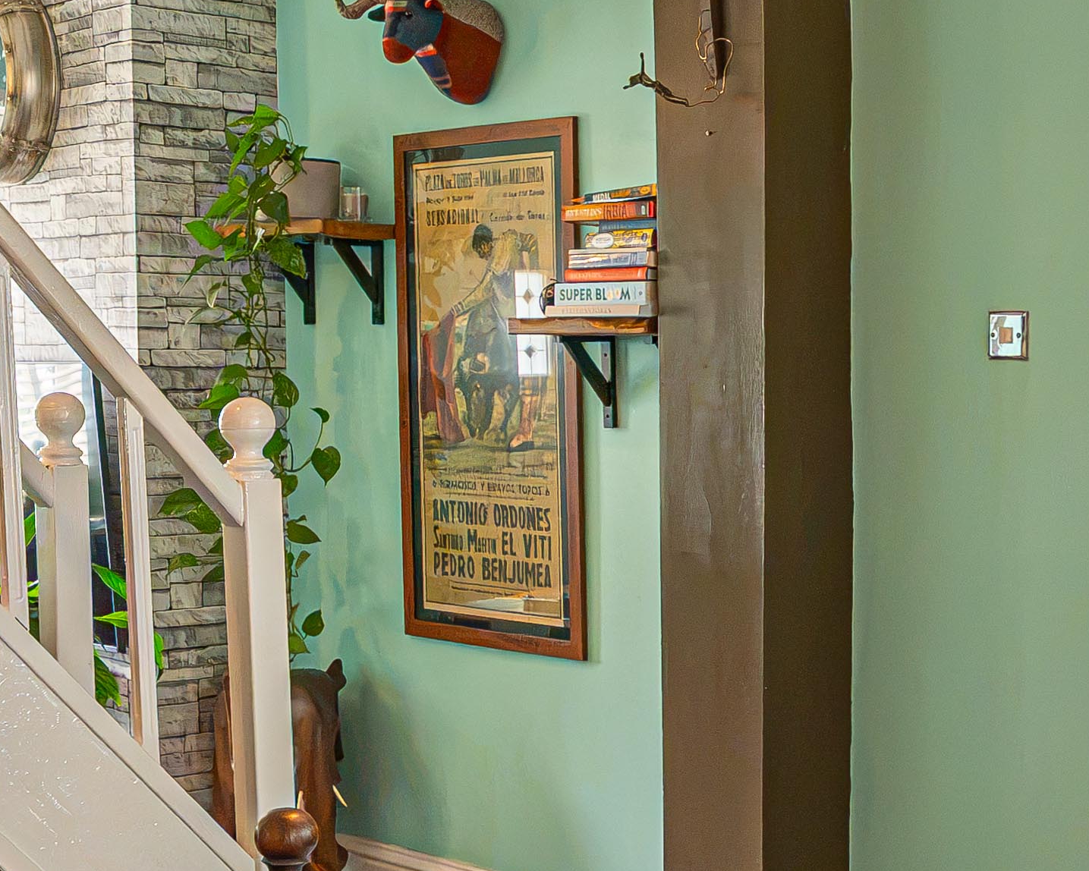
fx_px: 2063
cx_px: 911
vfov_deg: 23.8
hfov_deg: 28.8
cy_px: 486
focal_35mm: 64
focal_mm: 14
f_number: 5.6
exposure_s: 1/100
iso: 4000
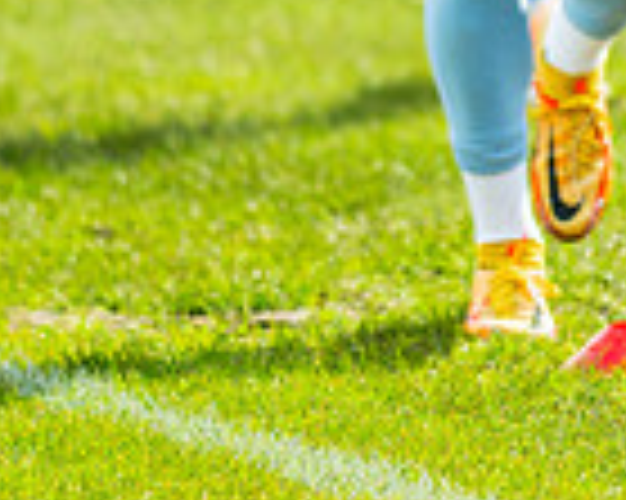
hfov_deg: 2.1
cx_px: 1124
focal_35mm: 920
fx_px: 17033
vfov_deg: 1.7
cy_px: -279
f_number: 1.8
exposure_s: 1/2000
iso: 100
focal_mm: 135
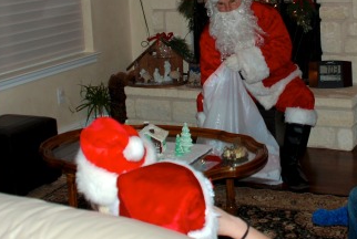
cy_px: 45
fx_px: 666
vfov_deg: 20.2
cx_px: 238
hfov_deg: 29.8
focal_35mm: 67
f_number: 3.5
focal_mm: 18
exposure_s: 1/60
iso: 200
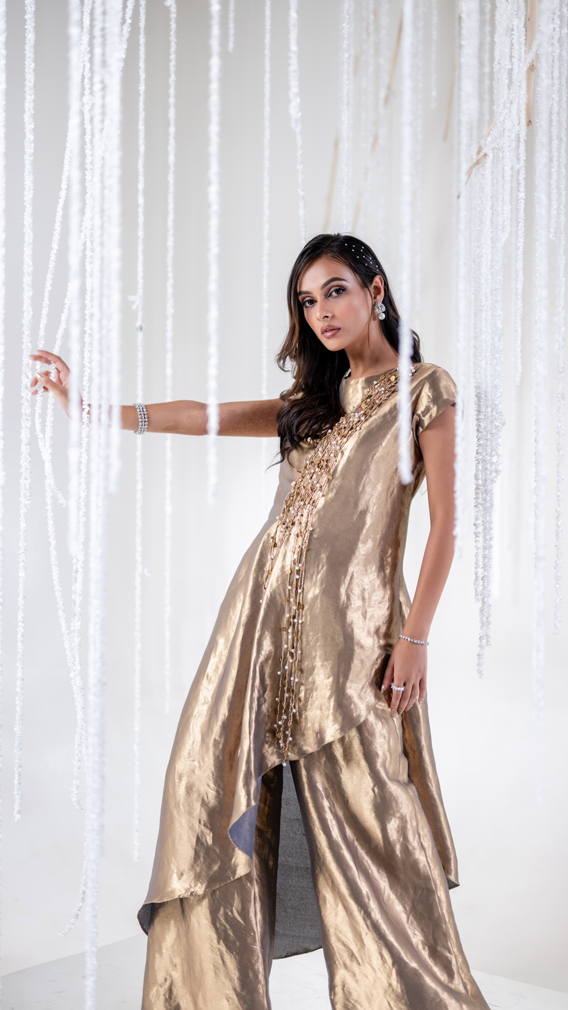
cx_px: 277
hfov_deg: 22.6
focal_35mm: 53
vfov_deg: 39.2
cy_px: 505
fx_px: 1419
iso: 160
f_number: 1.2
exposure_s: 1/320
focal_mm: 50
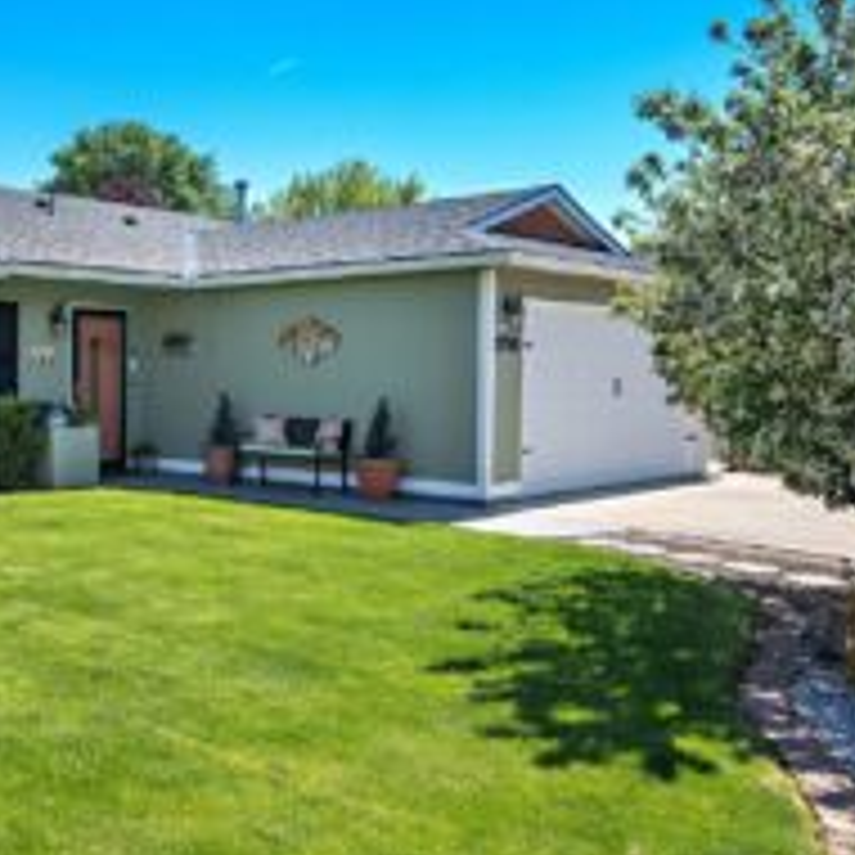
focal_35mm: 43
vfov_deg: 39.2
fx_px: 1202
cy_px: 403
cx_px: 162
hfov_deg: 37.7
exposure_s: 1/160
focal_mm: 24
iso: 200
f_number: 10
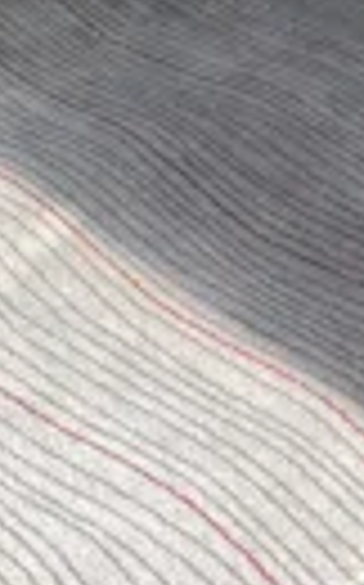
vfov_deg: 20.2
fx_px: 1161
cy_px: -468
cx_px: -719
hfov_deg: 11.2
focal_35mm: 73
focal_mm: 2.22
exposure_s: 1/113
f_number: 2.2
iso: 40
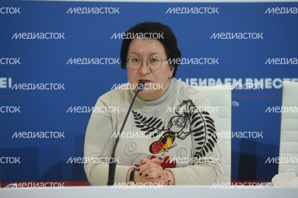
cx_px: 149
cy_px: 99
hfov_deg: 11.1
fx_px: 1531
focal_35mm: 185
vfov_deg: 7.4
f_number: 4
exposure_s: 1/800
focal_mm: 185
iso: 12800
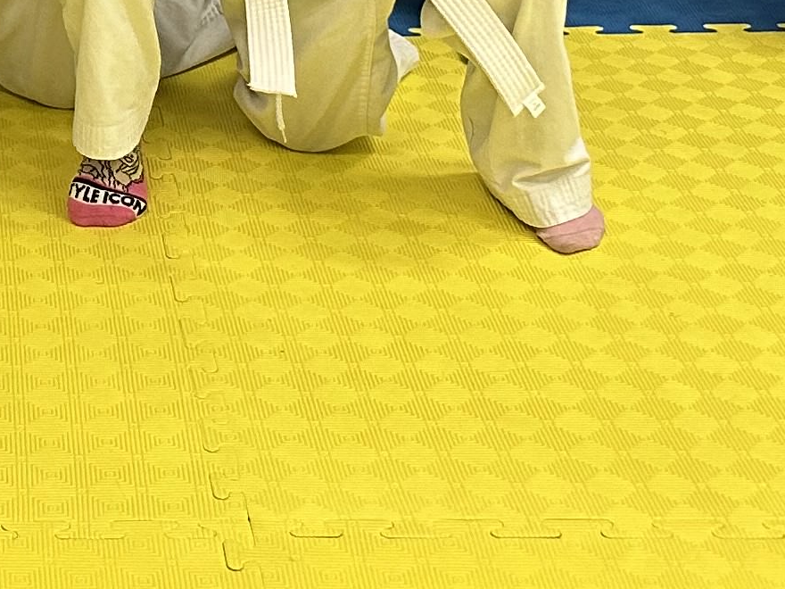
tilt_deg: -7.4
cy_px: -689
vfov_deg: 11.7
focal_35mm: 110
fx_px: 2495
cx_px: -210
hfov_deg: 16.9
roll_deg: +2.0
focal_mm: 6.86
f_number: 1.78
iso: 250
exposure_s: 1/120
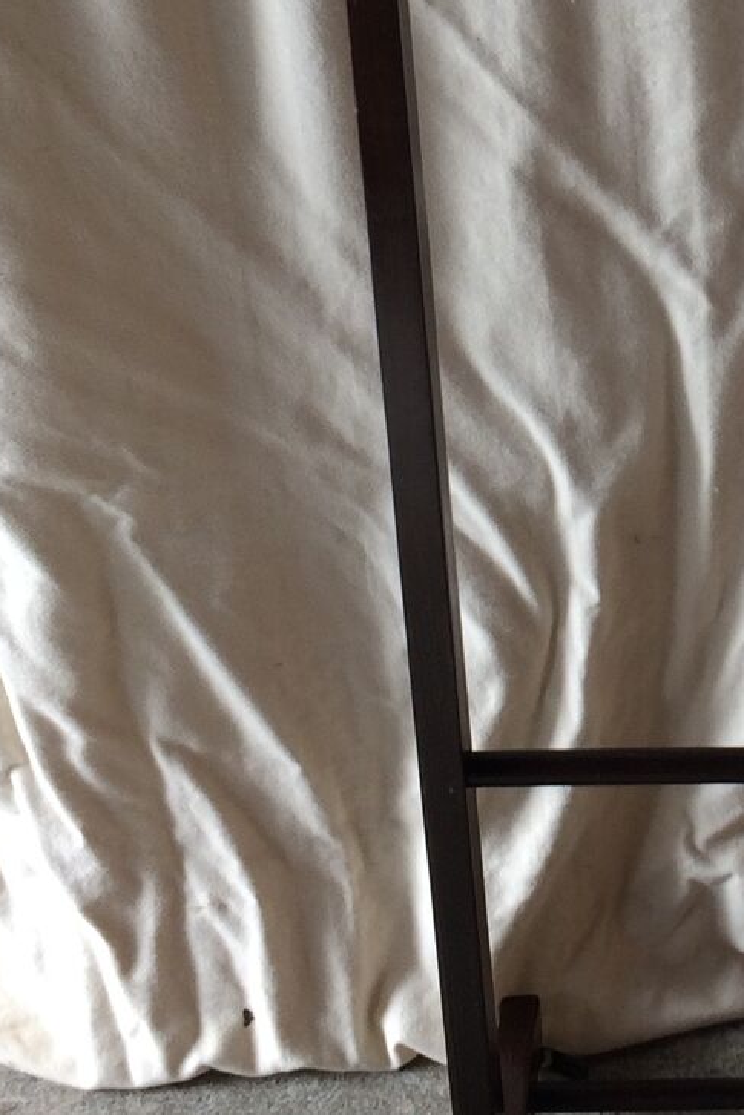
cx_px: 793
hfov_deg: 16.0
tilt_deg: -31.6
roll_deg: -1.1
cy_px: 160
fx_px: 2572
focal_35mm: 83
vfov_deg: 23.9
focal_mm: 4.15
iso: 32
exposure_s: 1/50
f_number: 2.2
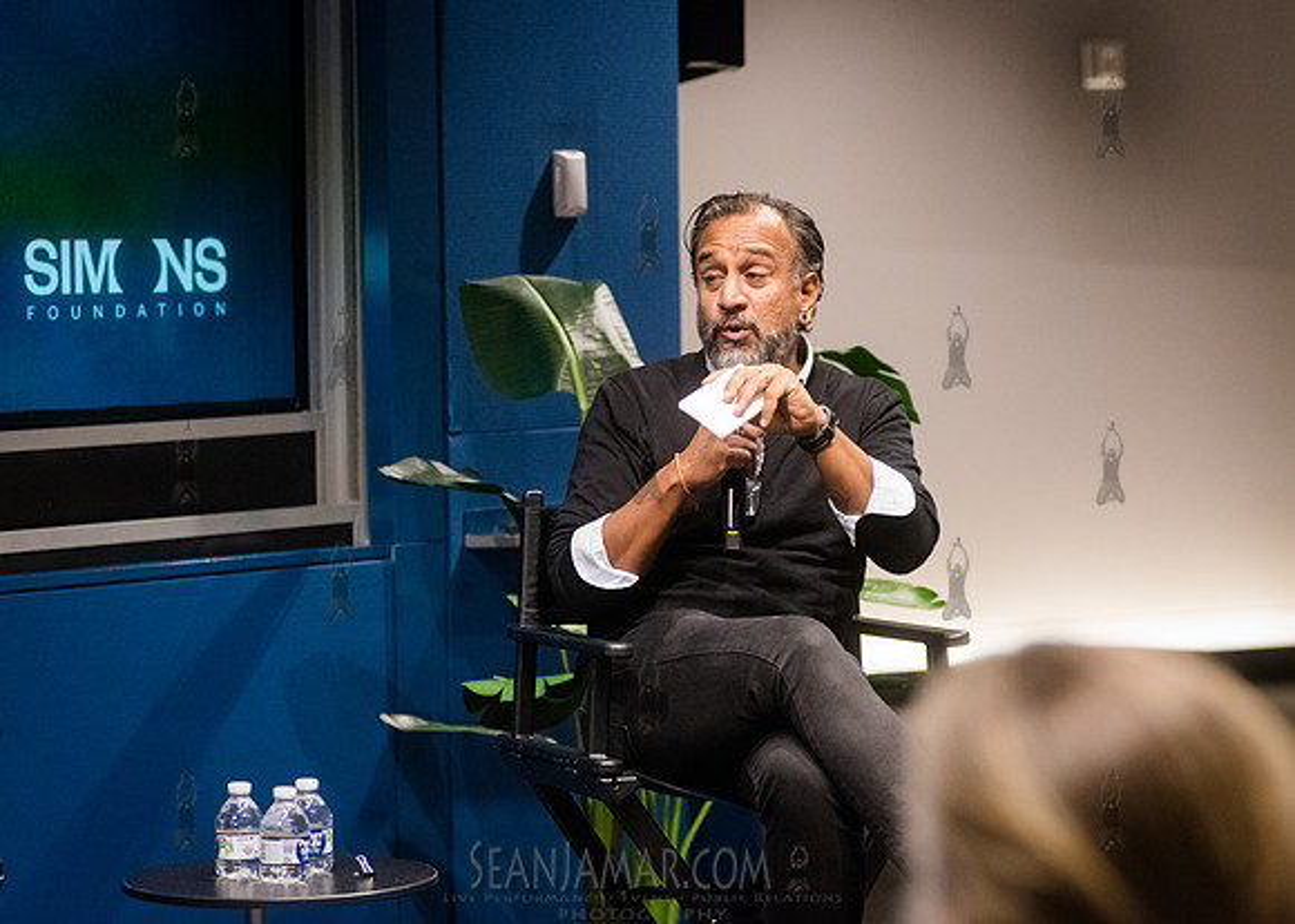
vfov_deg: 13.7
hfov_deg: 19.1
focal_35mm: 104
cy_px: 387
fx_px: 3842
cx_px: 703
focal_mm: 86
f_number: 3.2
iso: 6400
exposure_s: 1/250
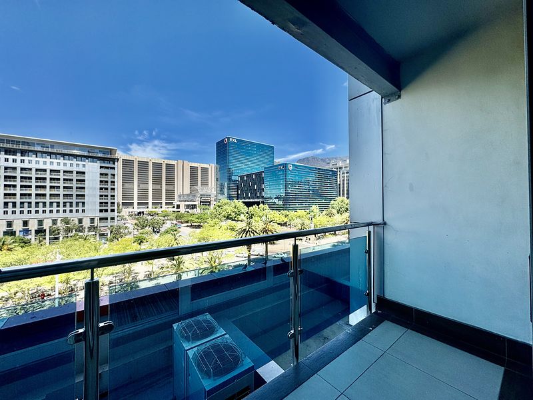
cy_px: 200
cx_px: 266
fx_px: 216
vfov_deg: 85.7
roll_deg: -0.2
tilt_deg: -0.1
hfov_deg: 102.1
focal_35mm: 14
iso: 40
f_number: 2.2
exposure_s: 1/1078
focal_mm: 2.22
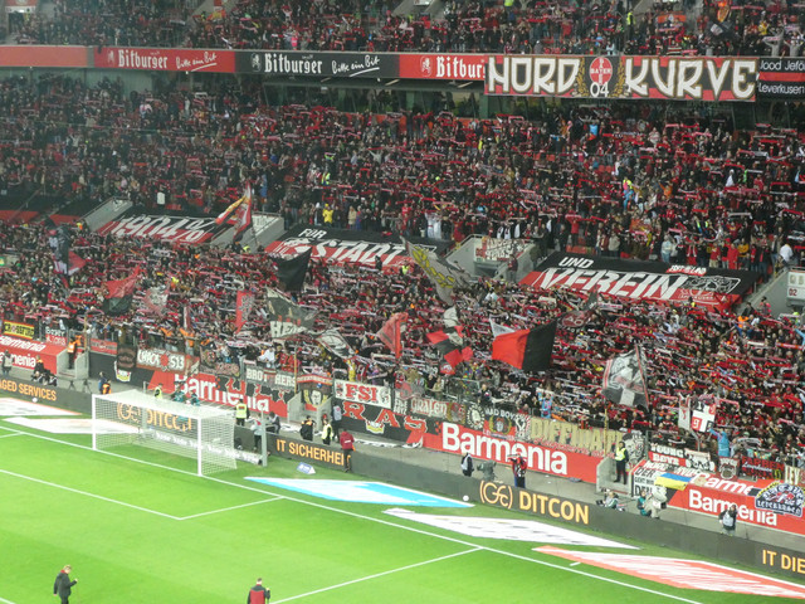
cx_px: 402
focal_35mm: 79
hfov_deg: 24.7
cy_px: 302
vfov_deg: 18.7
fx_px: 1837
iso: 1000
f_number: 4.7
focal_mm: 14.1
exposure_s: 1/80
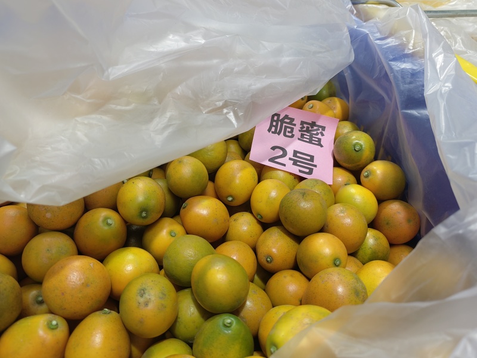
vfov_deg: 51.4
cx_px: 238
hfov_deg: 65.3
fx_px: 372
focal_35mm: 27
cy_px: 179
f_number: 1.9
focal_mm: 5.52
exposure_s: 1/100
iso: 100
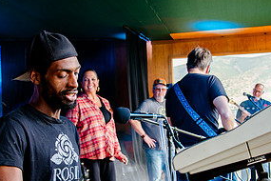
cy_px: 128
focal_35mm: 61
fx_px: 459
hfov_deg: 32.9
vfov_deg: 22.1
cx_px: 140
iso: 200
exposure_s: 1/50
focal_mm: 30
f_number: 5
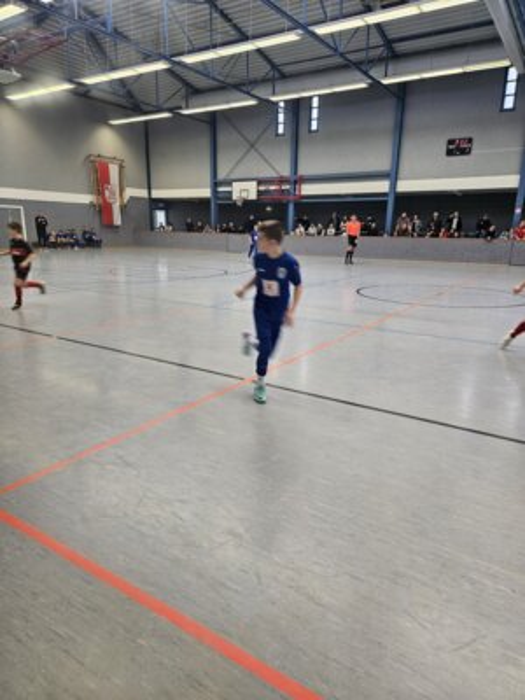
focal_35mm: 23
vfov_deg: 73.9
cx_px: 262
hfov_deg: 58.9
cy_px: 350
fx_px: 465
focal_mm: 5.4
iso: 64
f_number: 1.8
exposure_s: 1/50
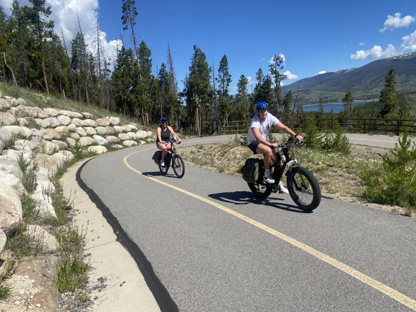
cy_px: 156
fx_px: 312
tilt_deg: -7.8
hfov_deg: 67.3
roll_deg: +6.2
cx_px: 208
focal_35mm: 26
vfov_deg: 53.1
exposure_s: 1/3610
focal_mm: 4.25
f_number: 1.8
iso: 32
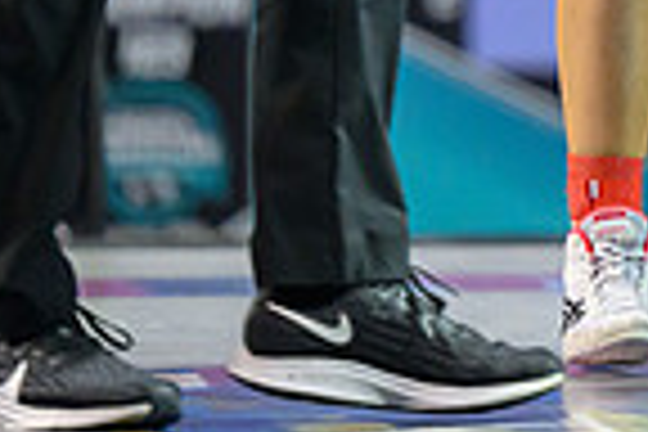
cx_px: 1160
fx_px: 10745
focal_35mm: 597
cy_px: -372
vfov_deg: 2.3
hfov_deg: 3.4
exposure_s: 1/1000
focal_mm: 140
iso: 5000
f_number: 2.8
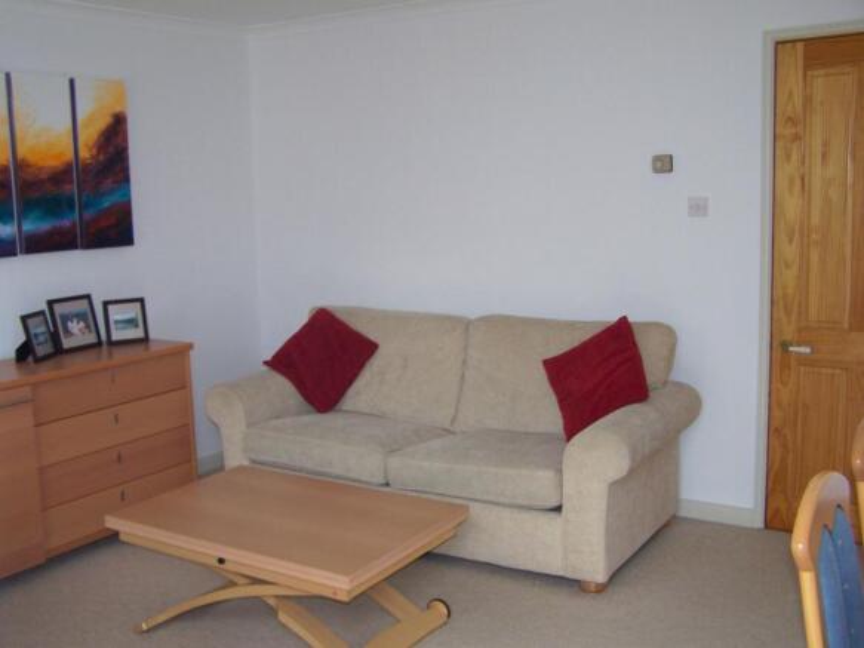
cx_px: 432
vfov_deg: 37.7
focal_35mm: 38
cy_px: 324
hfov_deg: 49.0
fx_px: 948
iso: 80
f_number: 2.8
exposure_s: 1/60
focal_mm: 6.3
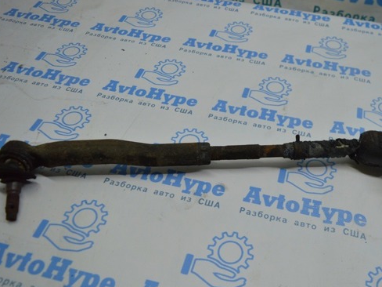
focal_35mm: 34
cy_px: 165
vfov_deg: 41.7
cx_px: 226
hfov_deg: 53.6
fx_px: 375
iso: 400
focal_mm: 18
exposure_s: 1/200
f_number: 3.5
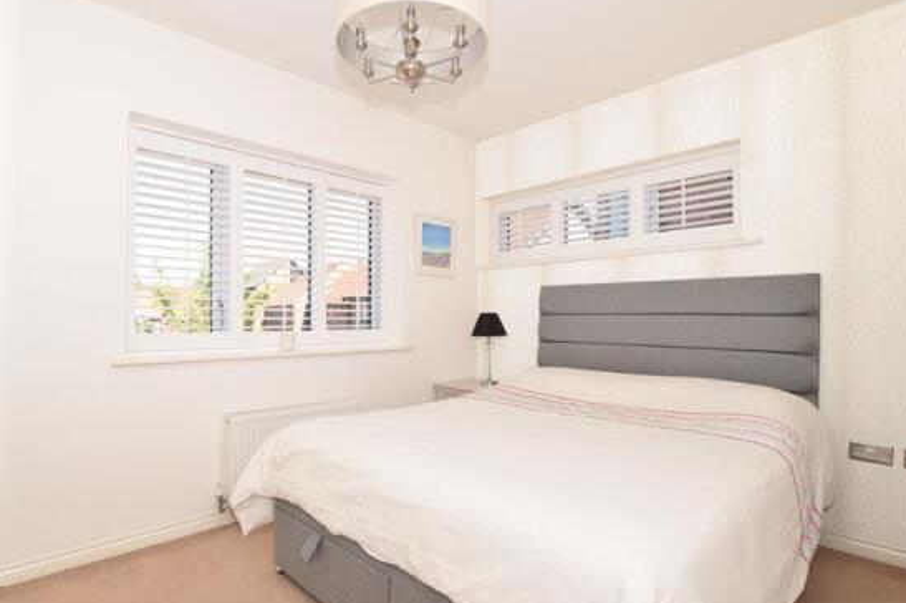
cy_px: 314
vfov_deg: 67.3
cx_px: 383
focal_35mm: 18
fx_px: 453
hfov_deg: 89.3
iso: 200
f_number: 6.3
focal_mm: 10
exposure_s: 1/160
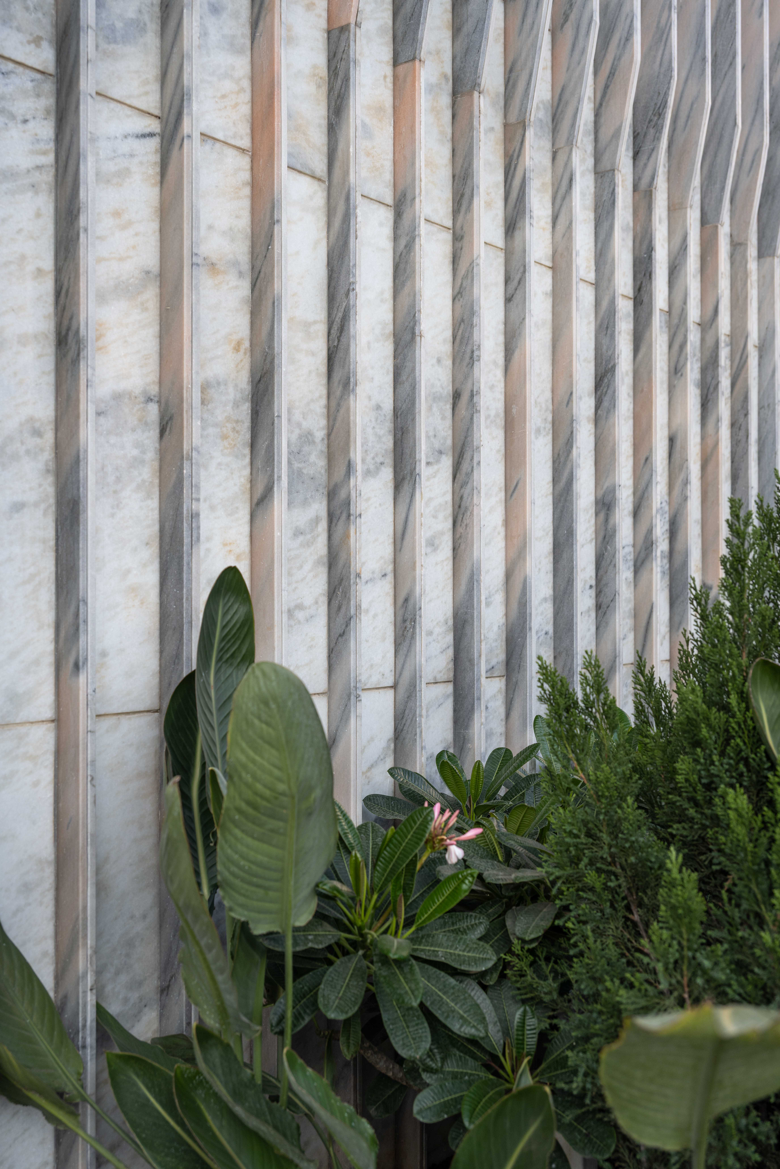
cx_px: 390
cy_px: 584
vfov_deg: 50.7
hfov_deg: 35.1
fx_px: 1235
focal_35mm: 38
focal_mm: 38
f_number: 4
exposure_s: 1/125
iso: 100
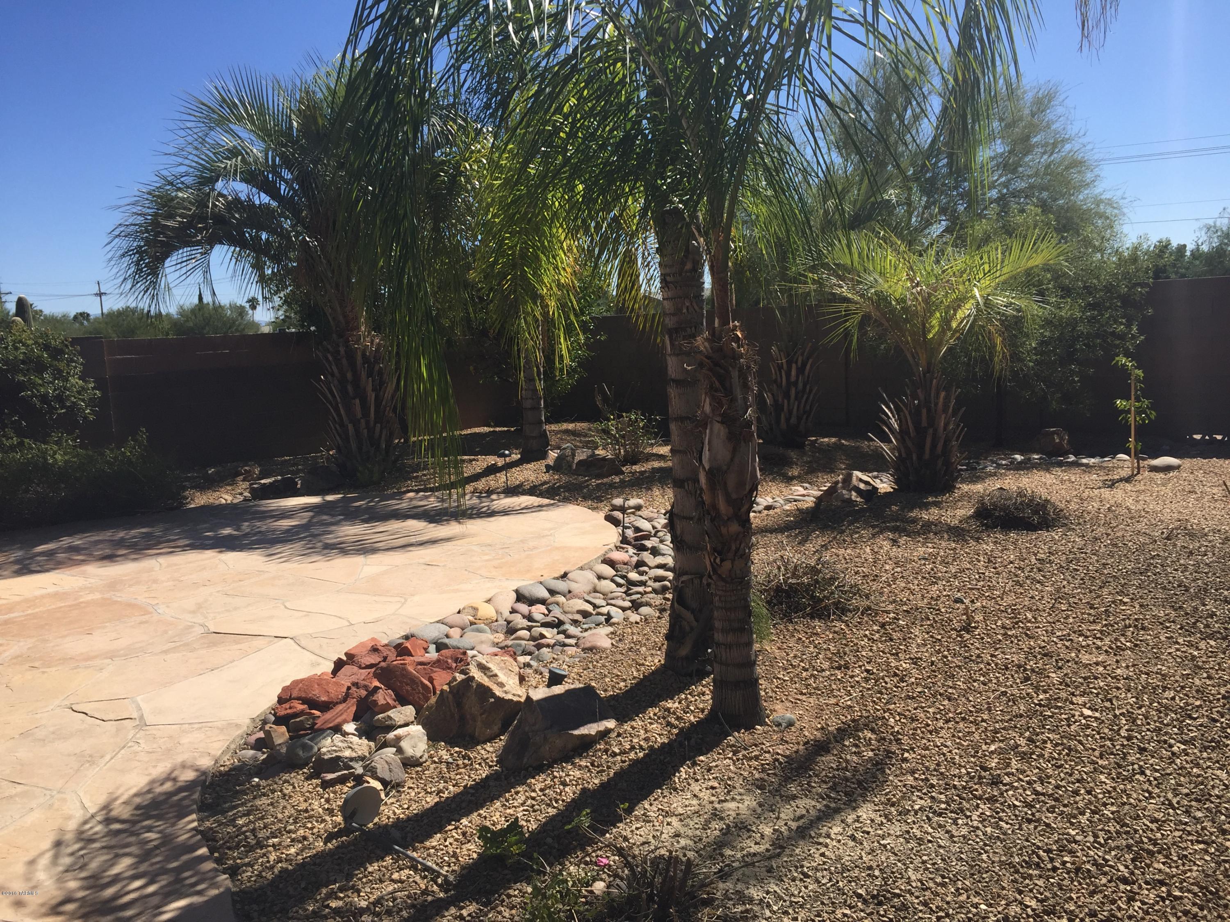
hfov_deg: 61.7
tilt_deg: -8.8
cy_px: 461
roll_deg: +1.5
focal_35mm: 29
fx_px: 1030
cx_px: 615
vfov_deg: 48.2
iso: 32
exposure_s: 1/1980
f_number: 2.2
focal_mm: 4.15
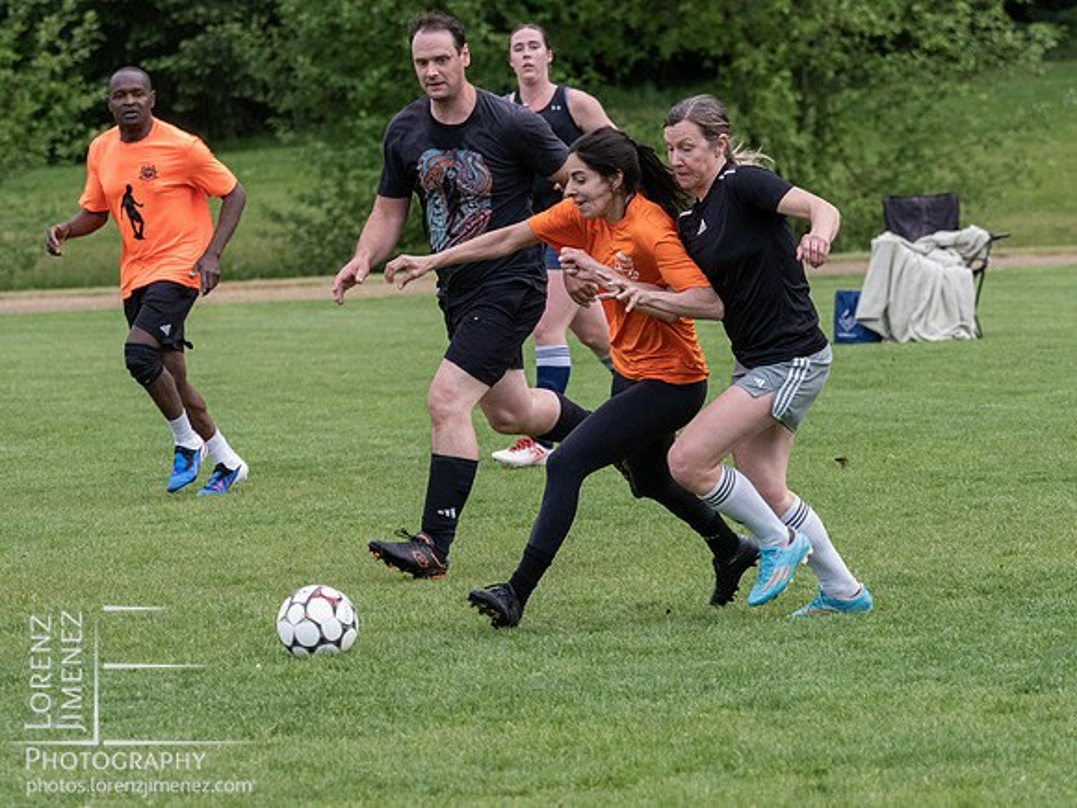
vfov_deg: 5.2
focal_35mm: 284
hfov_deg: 7.0
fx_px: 8836
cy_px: 404
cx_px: 538
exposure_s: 1/1250
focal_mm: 142
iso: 2500
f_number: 5.6
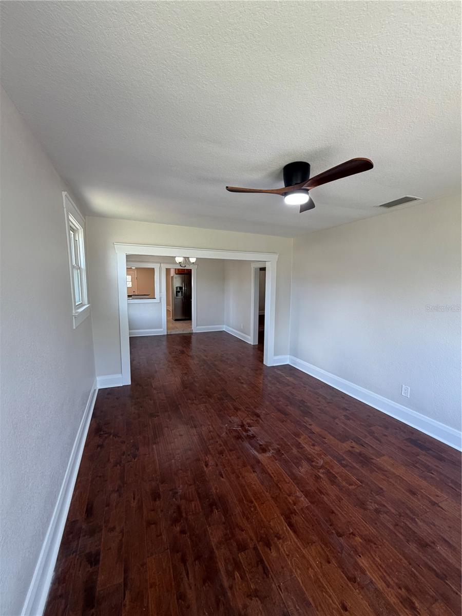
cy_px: 308
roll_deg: +0.2
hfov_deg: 85.7
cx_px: 231
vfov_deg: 102.1
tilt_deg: -5.0
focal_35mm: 14
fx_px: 249
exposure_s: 1/120
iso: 160
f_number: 2.2
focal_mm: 2.22
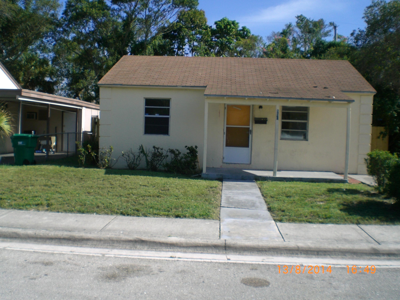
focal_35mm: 38
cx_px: 200
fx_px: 439
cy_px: 150
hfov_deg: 49.0
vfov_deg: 37.7
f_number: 4.4
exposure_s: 1/400
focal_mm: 6.3
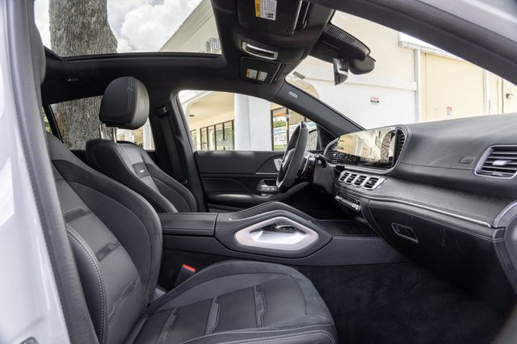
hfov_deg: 73.8
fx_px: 344
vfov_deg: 53.1
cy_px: 172
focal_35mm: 24
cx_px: 258
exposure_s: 1/50
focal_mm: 24
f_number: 8
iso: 640
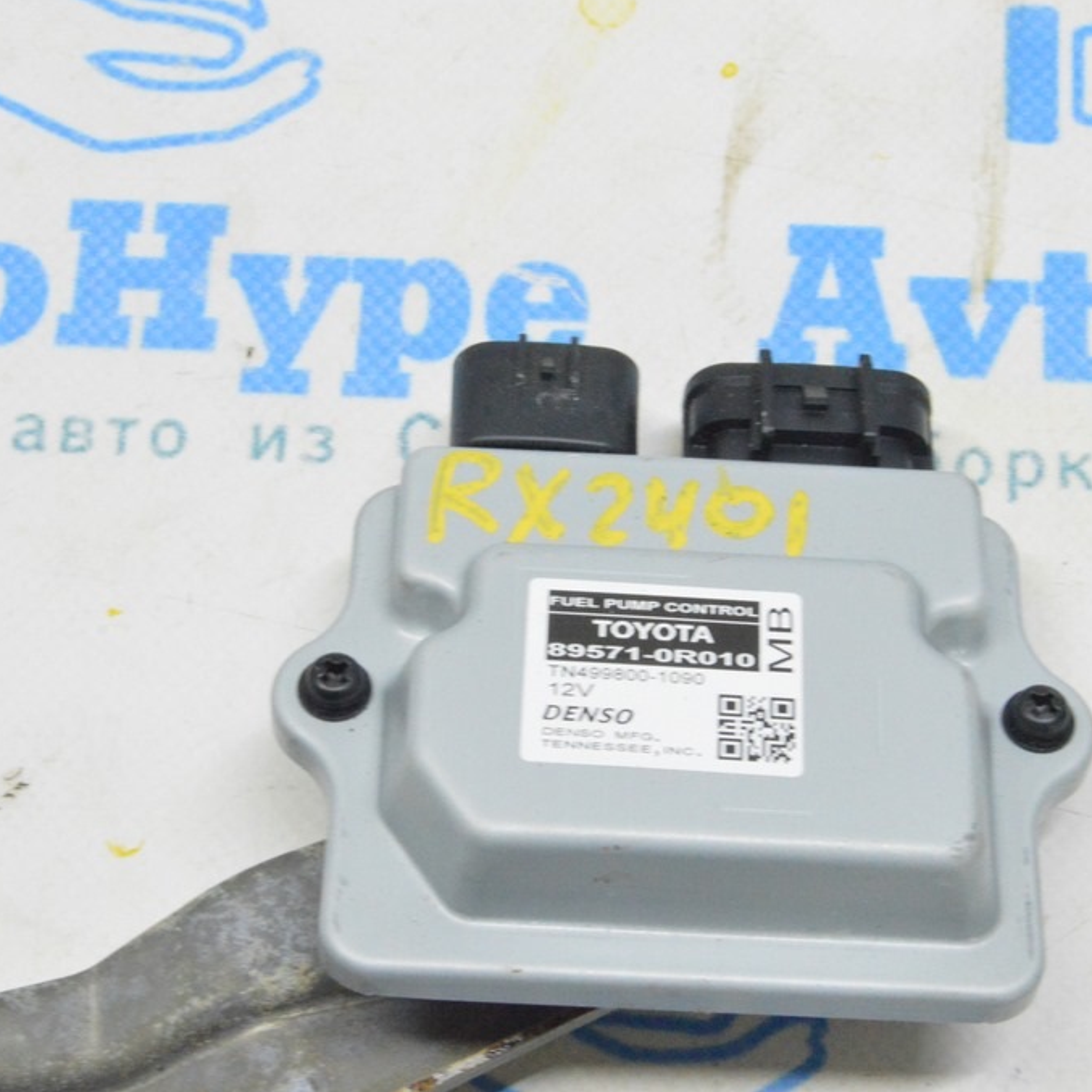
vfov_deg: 20.0
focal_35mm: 87
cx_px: 610
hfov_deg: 20.0
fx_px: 3092
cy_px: 544
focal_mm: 45
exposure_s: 1/20
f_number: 20
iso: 6400
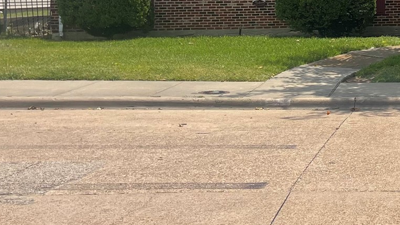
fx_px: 774
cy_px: -19
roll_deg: +0.4
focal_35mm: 73
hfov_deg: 26.1
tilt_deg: +0.8
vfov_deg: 16.1
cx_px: 470
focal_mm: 5.1
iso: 32
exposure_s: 1/4525
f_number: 1.6
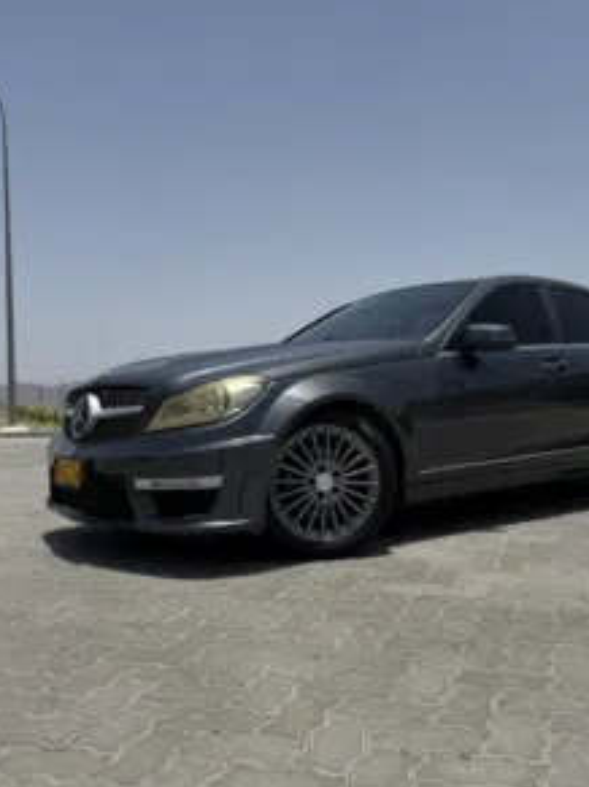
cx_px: 394
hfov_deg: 42.3
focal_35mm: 33
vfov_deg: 55.3
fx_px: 749
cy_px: 362
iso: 80
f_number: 1.78
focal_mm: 6.76
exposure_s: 1/9091
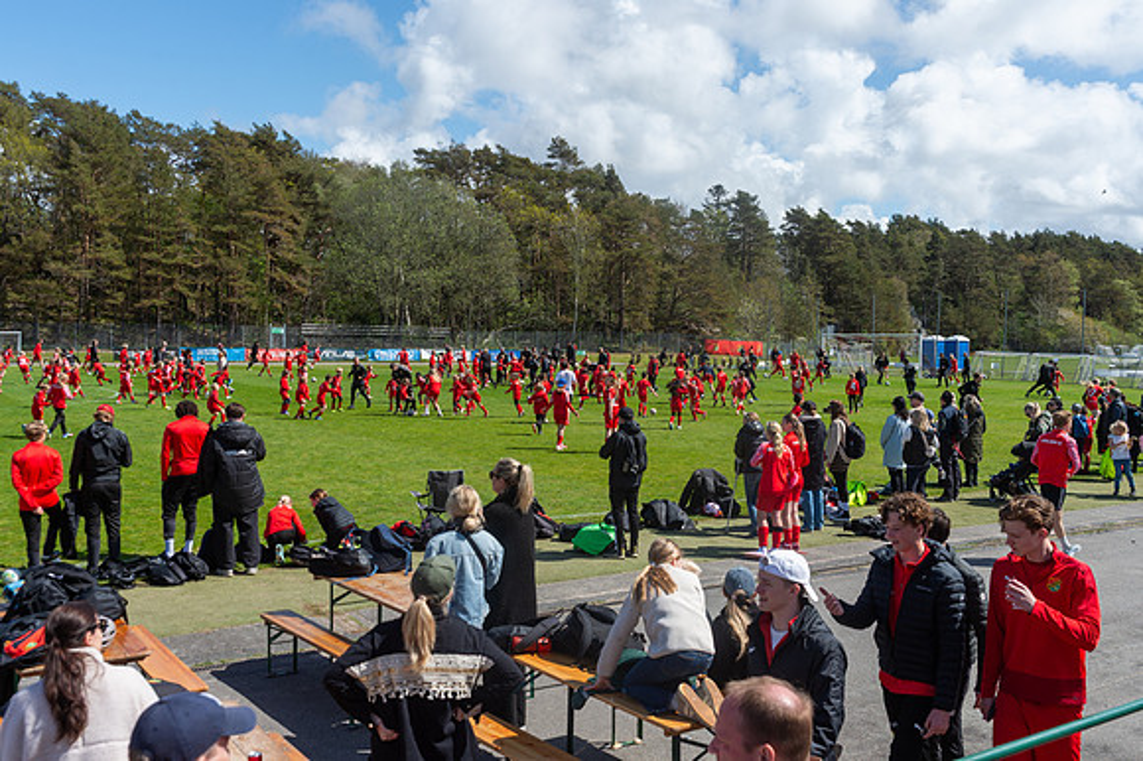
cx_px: 572
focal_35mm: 32
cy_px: 380
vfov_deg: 41.1
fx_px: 1015
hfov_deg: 58.7
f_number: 5.6
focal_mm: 32
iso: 100
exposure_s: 1/500
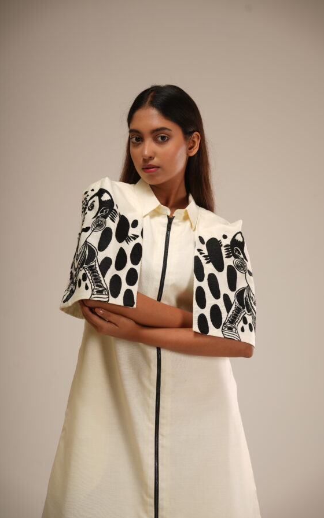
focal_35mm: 87
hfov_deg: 15.0
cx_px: 163
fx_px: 1229
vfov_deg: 23.8
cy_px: 260
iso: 50
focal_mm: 85
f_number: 4.5
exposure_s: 1/160
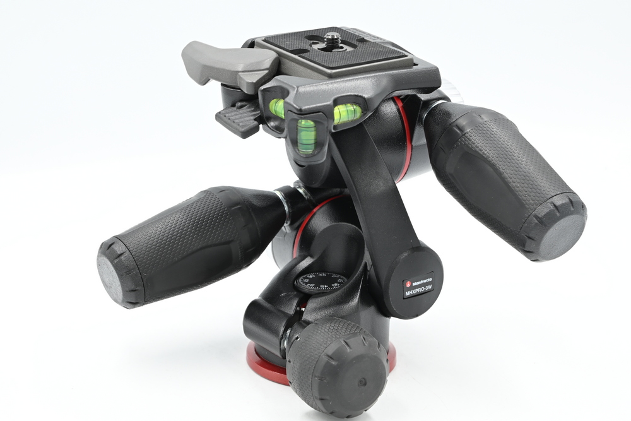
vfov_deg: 18.2
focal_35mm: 75
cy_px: 210
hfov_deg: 27.0
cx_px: 316
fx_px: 1315
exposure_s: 1/13
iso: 200
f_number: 14
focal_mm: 75
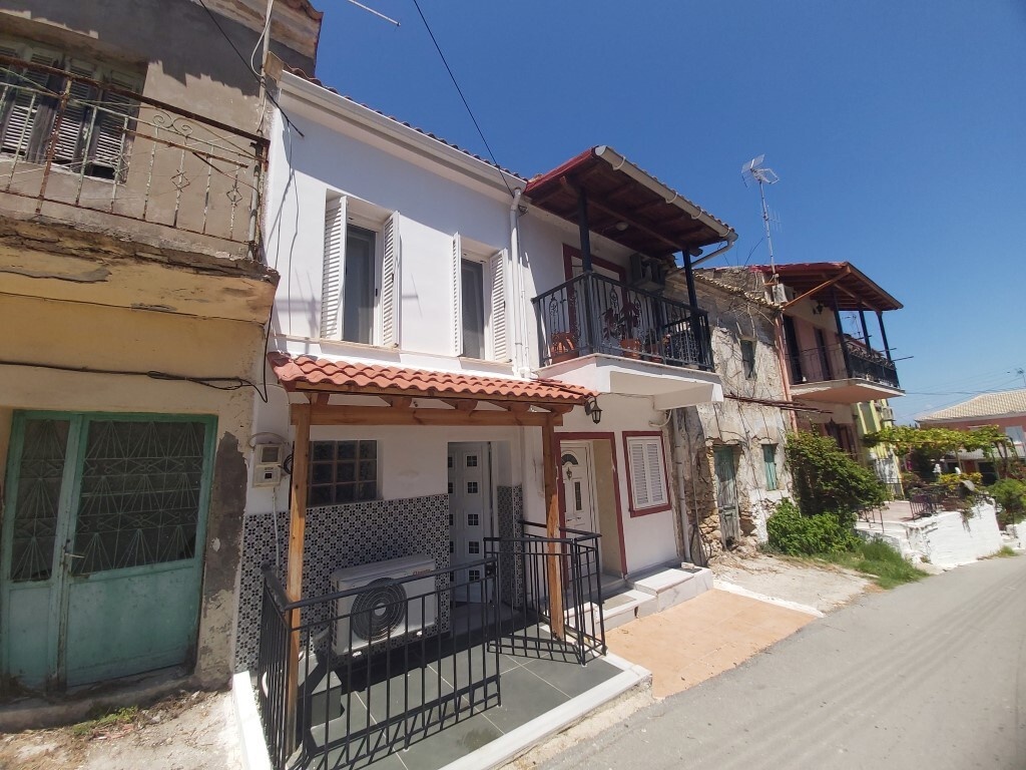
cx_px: 513
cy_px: 385
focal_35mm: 12
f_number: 2.2
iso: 40
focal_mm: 1.42
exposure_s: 1/1755
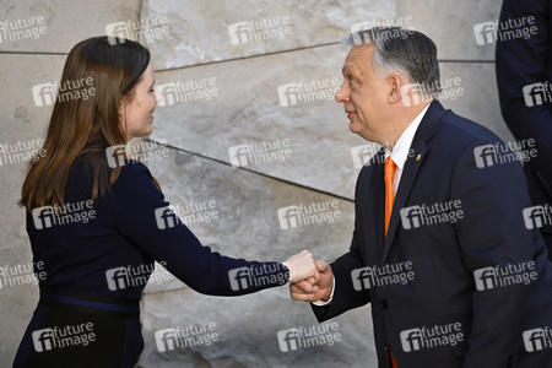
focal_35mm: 200
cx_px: 276
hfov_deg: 10.3
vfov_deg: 6.9
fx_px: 3066
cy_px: 184
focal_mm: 200
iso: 400
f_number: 2.8
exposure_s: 1/400
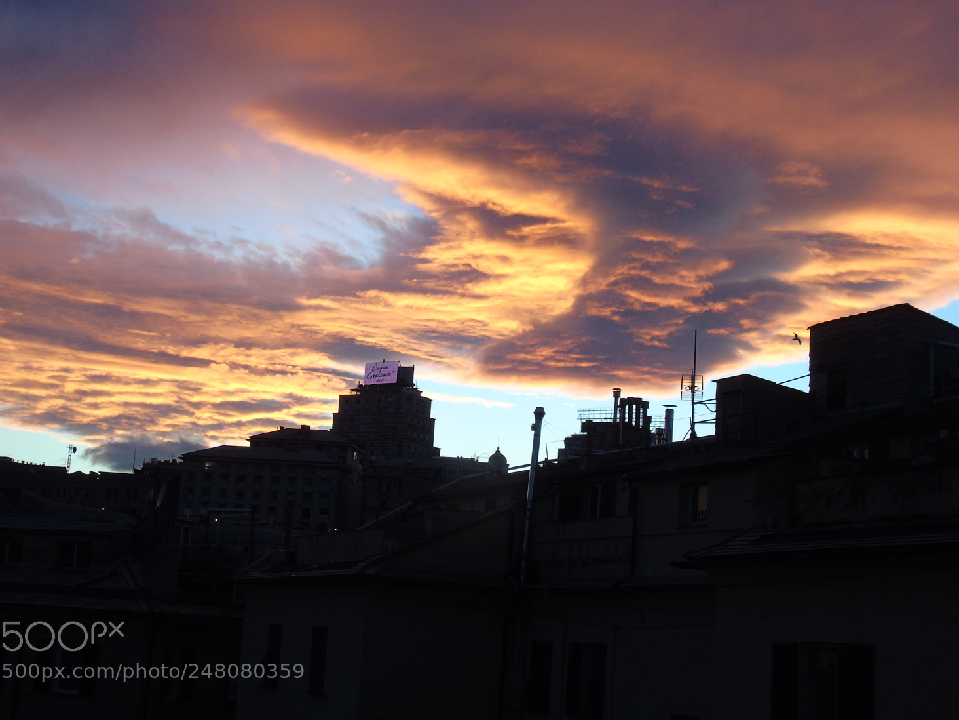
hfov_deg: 32.7
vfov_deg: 24.8
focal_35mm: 59
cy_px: 329
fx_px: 1635
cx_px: 485
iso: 80
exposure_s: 1/50
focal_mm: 9.6
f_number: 4.3
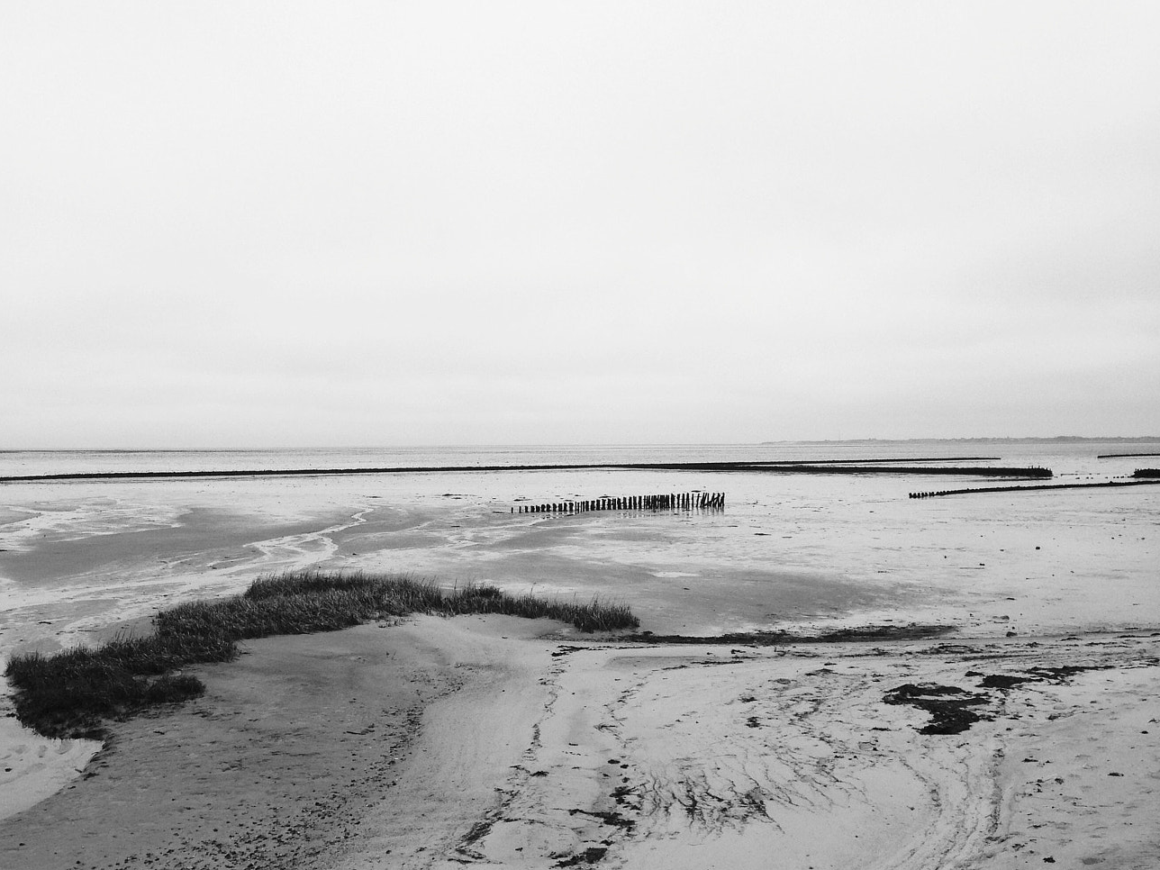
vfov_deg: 35.0
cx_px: 441
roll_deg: +0.3
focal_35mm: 41
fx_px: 1374
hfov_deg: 45.4
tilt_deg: -2.3
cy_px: 533
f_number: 2.4
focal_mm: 4.12
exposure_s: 1/570
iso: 50
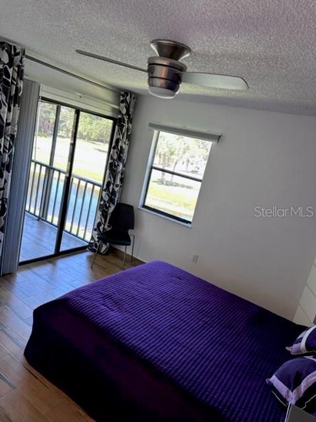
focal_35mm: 24
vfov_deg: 71.6
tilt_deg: -12.9
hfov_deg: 56.8
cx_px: 158
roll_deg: -12.9
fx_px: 292
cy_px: 211
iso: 100
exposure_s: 1/121
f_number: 1.78
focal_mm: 6.86
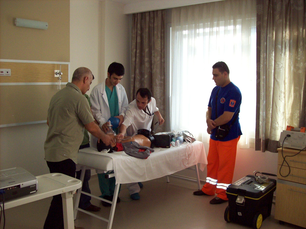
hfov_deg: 51.4
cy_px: 114
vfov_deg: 39.6
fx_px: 318
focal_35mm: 36
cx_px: 153
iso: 200
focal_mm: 6
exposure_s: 1/64
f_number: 2.7
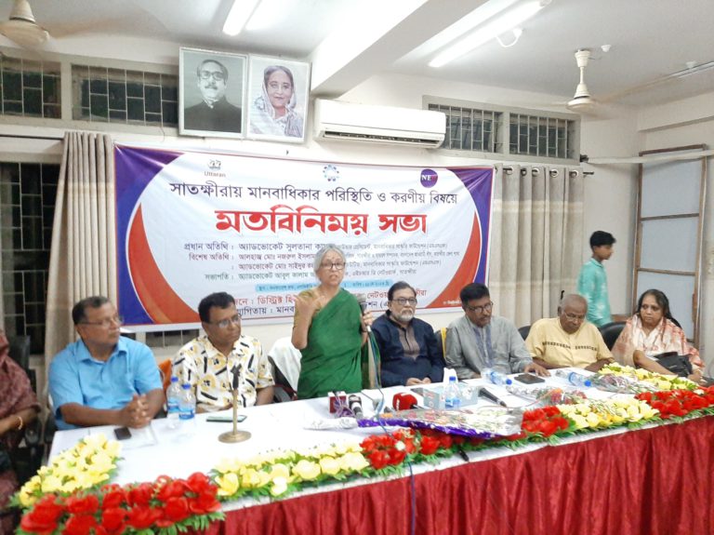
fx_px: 536
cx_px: 357
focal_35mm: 26
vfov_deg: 53.0
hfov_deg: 67.3
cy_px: 268
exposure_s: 1/20
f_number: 1.7
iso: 800
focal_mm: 3.93
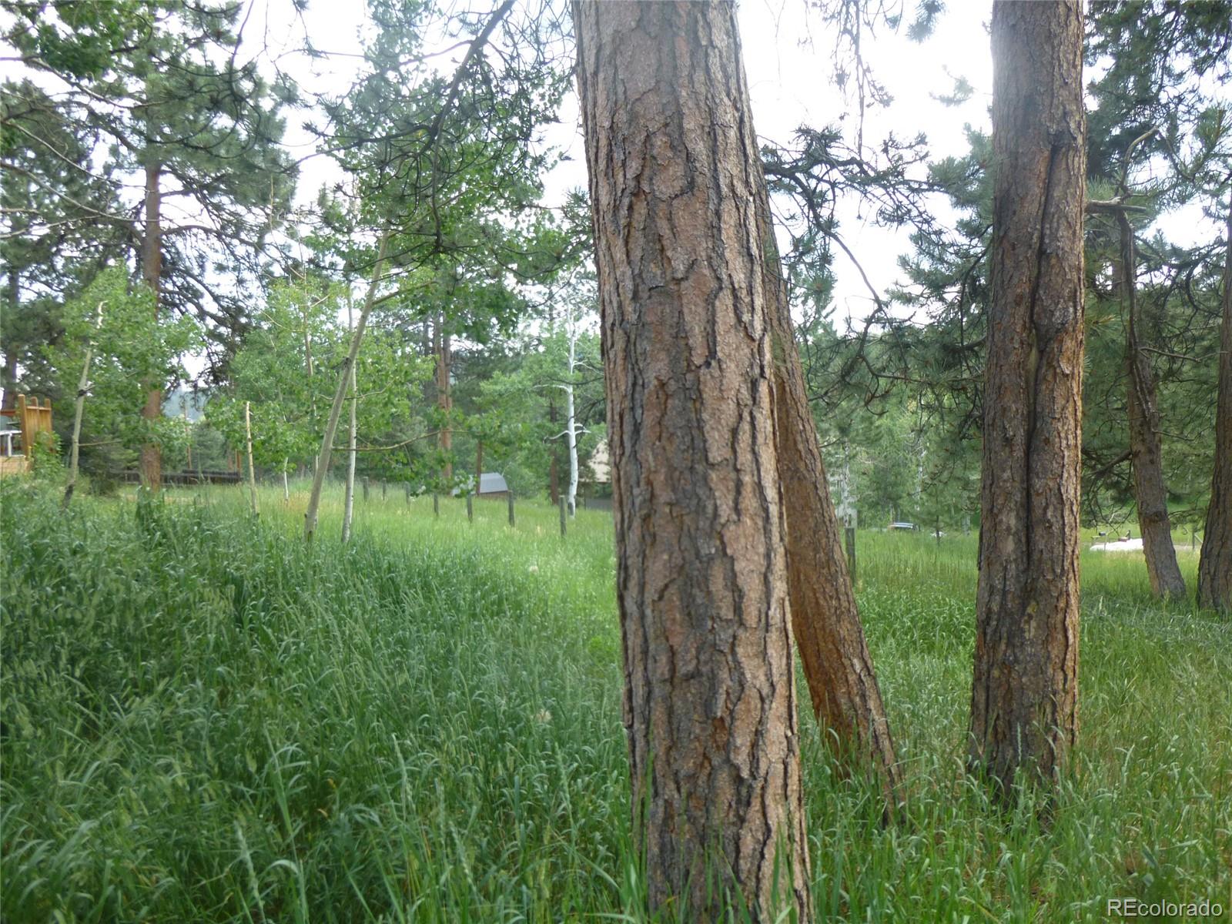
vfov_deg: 54.9
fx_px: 890
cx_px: 616
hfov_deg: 69.4
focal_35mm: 25
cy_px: 462
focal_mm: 4.5
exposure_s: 1/125
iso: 100
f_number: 3.1
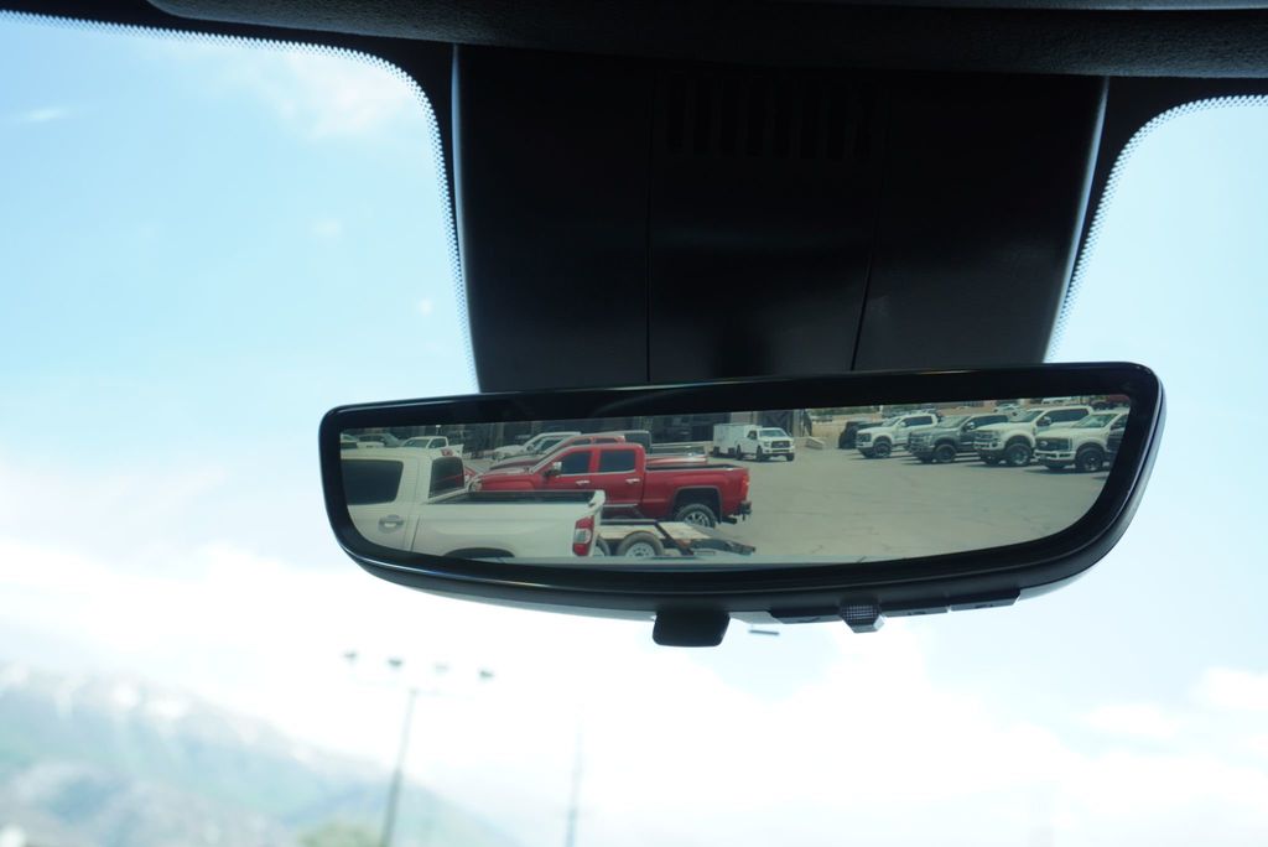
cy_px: 424
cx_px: 634
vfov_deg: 41.8
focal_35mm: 32
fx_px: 1110
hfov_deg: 59.5
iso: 100
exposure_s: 1/125
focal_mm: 21
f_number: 5.6
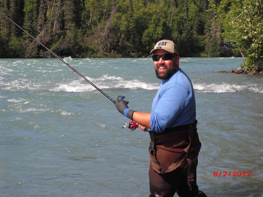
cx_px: 132
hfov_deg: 18.4
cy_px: 98
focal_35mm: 107
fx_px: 813
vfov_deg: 13.8
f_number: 5.6
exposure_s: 1/320
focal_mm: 18.9
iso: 64
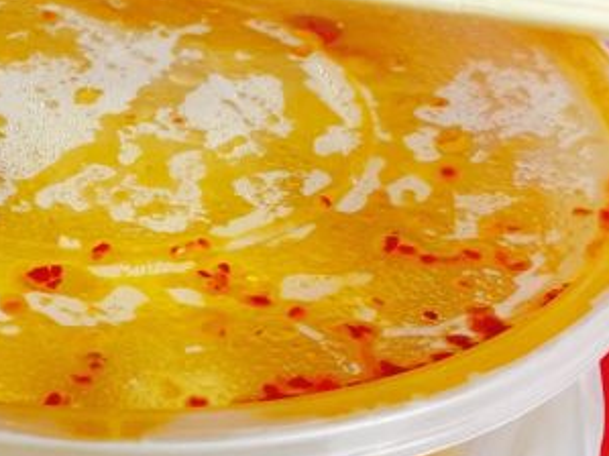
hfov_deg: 27.7
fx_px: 1196
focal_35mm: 68
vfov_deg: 21.6
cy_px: 274
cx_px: 84
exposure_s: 1/8
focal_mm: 4.15
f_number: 2.2
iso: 160
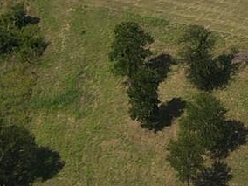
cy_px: -247
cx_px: 289
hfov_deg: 11.2
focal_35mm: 173
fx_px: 1239
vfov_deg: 8.0
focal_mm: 4.5
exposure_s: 1/1000
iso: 100
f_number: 2.8
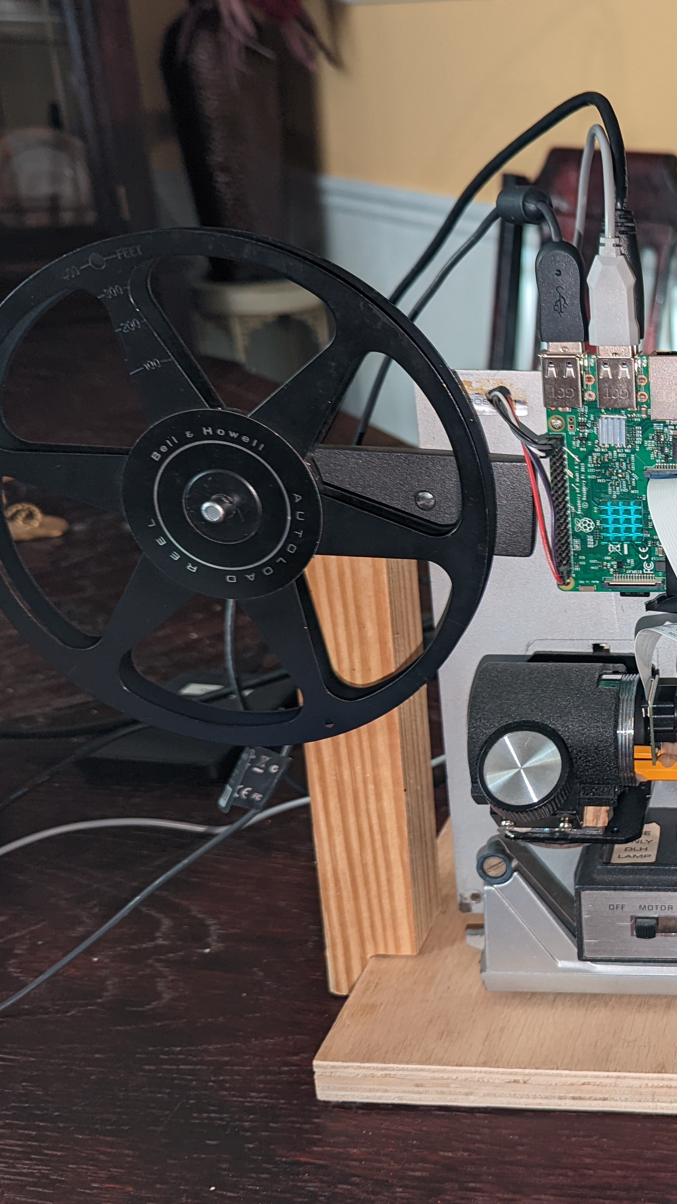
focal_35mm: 39
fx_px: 1244
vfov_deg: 51.6
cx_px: 784
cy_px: 622
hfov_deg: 27.3
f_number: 1.85
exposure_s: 1/26.1
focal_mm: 6.81
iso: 91
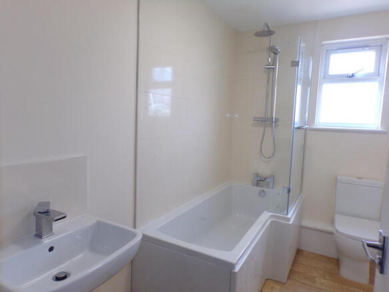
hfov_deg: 71.6
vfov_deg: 56.8
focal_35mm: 24
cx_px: 194
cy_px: 146
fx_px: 270
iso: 100
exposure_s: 1/42
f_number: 3
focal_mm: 4.3
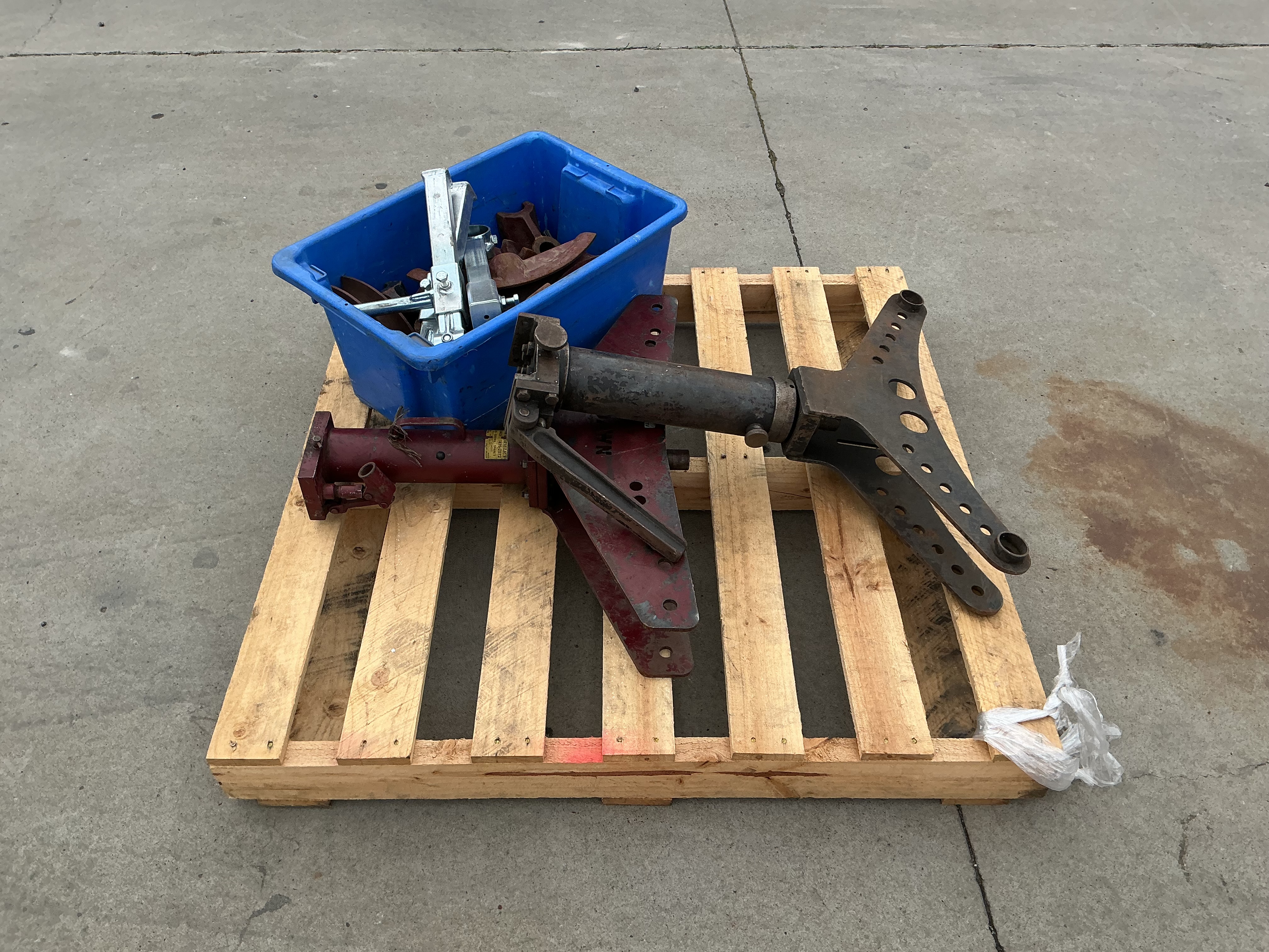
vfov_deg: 48.2
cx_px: 634
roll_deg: +1.4
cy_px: 476
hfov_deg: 61.7
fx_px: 1063
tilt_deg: -44.4
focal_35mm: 29
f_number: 1.8
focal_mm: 3
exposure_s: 1/1195
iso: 25
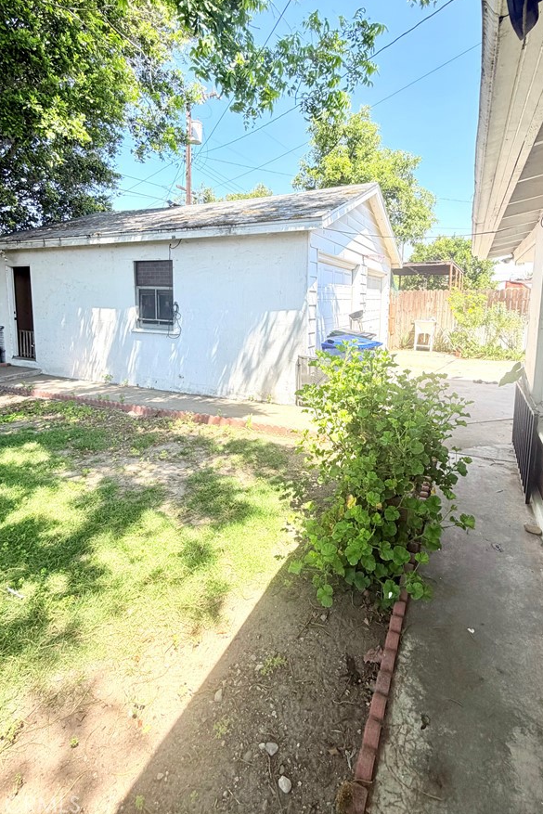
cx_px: 288
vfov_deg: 92.5
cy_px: 342
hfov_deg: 70.4
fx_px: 384
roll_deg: -1.4
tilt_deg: -7.5
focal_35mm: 17
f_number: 2.2
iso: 64
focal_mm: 2.22
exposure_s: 1/445
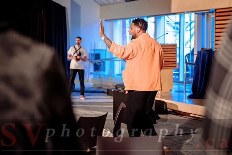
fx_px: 527
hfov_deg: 24.8
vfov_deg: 16.7
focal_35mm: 82
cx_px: 134
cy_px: 66
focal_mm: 70
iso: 500
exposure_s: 1/80
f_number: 2.8
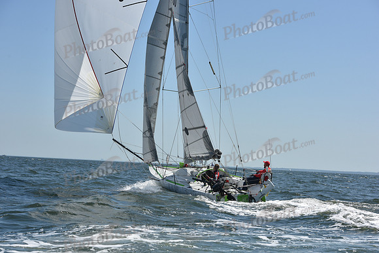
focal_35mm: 70
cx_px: 190
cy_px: 126
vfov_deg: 19.5
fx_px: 737
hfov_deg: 28.8
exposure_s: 1/1250
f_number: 9
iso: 250
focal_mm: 70
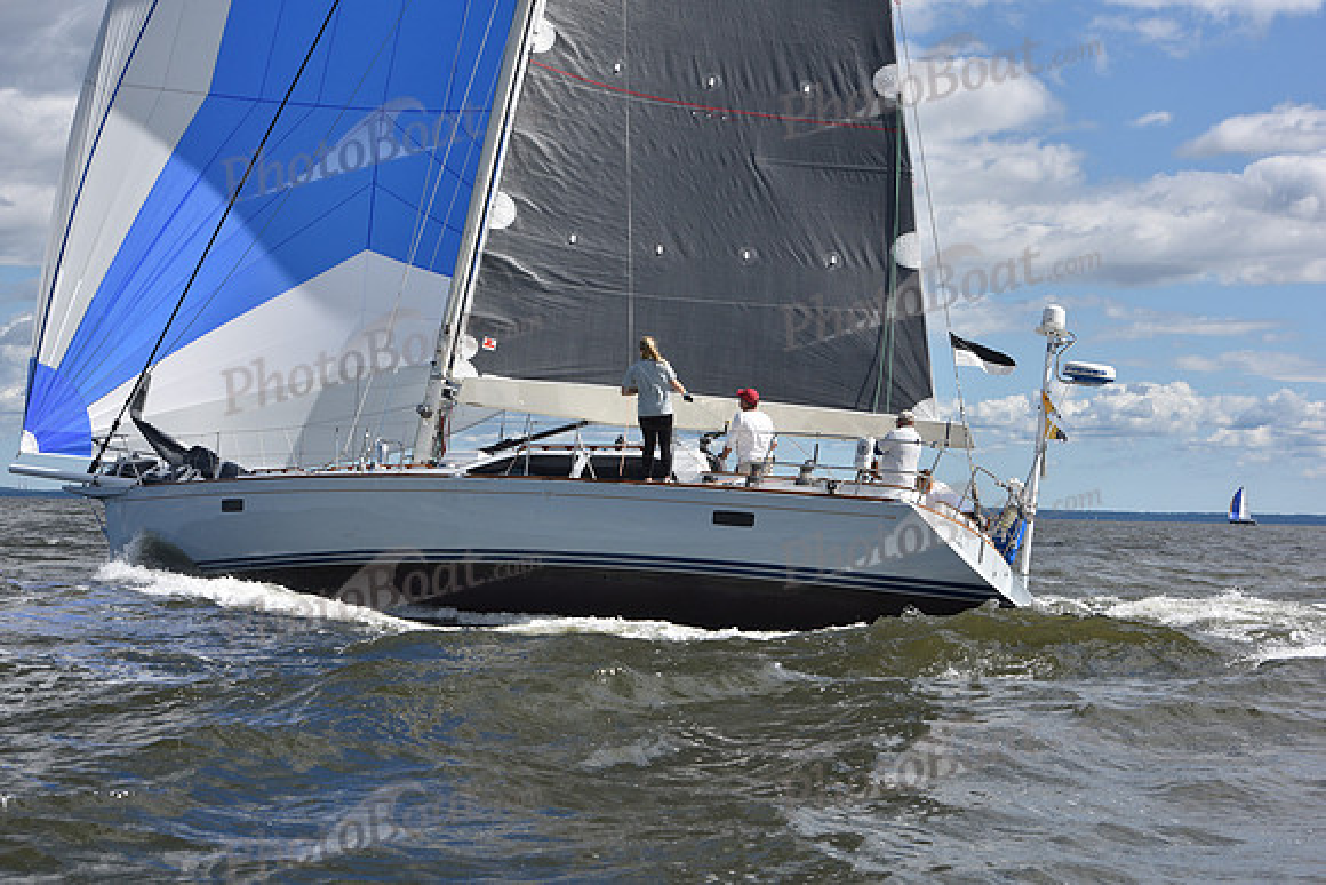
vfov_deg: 19.5
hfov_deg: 28.8
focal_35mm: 70
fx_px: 2579
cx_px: 663
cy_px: 442
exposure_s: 1/1000
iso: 250
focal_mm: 70
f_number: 9
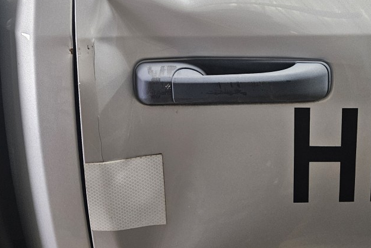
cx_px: 260
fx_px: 505
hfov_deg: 39.6
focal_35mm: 49
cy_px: 79
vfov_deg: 27.3
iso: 500
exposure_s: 1/40
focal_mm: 5.4
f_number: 1.8
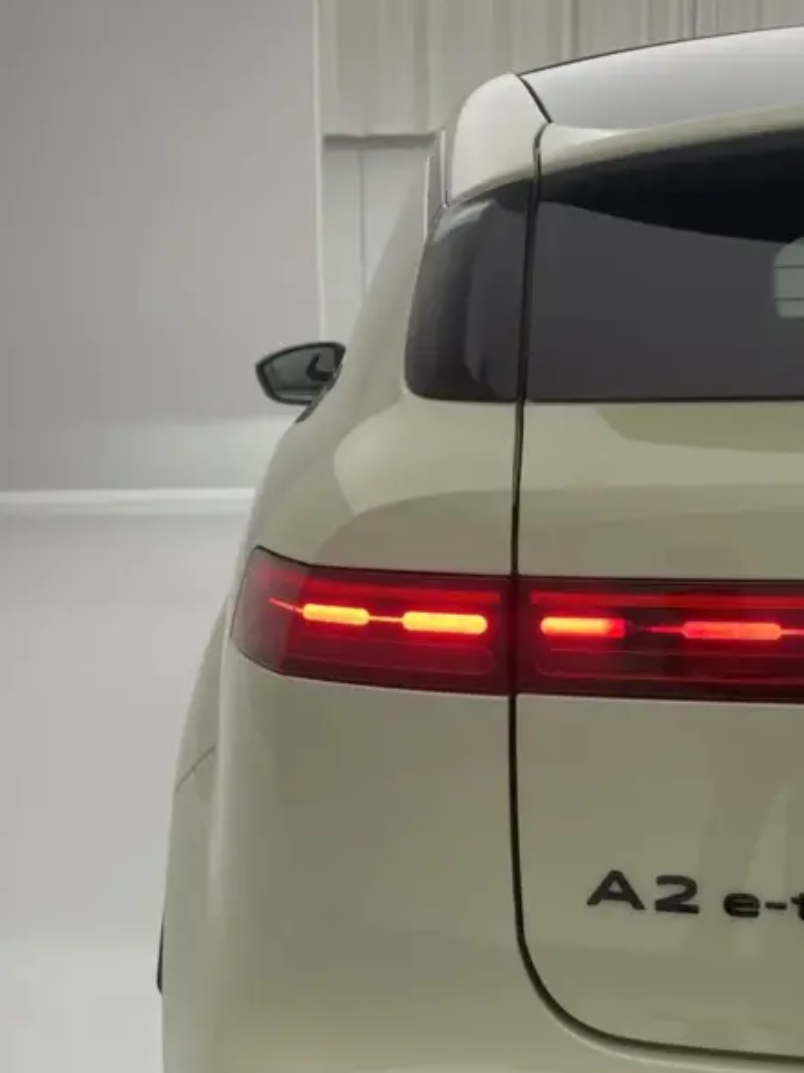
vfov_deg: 42.0
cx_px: 384
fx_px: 1394
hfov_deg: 32.2
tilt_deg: -10.3
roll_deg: +2.4
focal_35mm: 45
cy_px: 604
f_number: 1.6
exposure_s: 1/101
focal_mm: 4.2
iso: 32
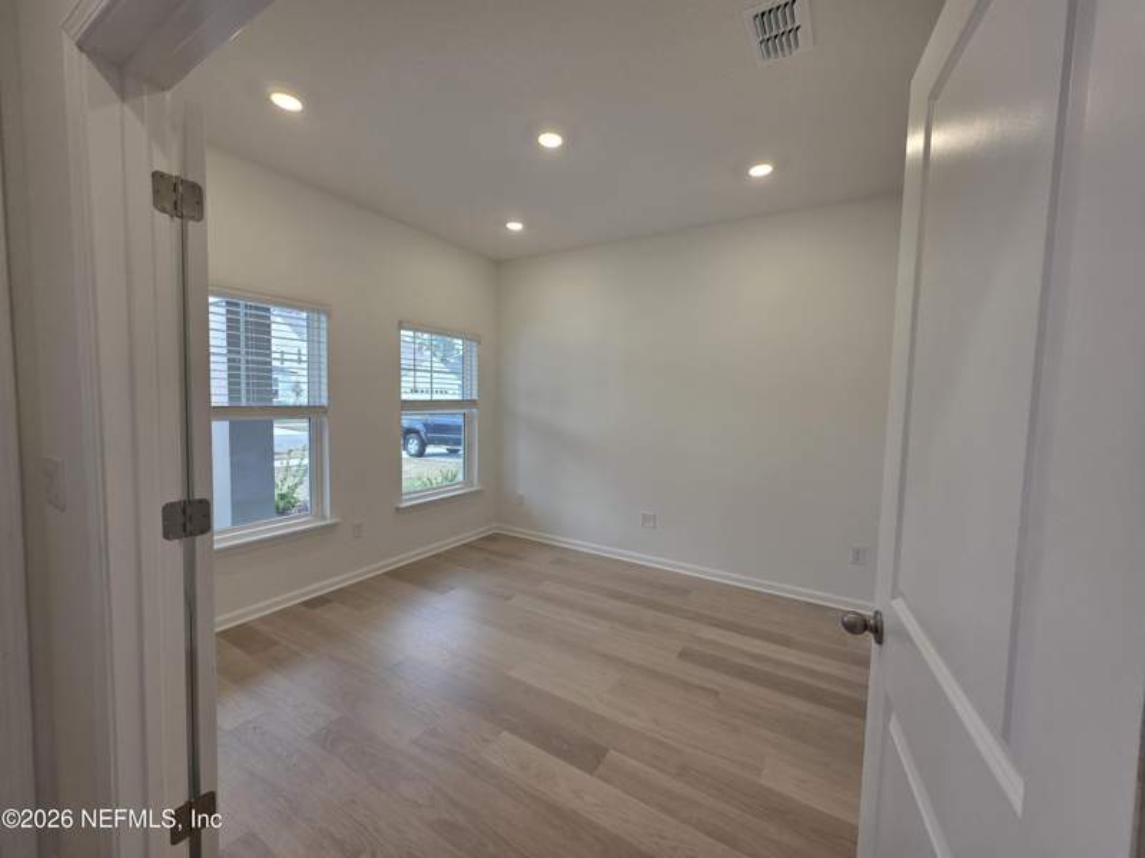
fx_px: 430
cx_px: 572
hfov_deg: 106.2
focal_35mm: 13
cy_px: 429
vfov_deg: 89.9
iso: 64
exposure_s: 1/120
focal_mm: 2.2
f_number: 1.9
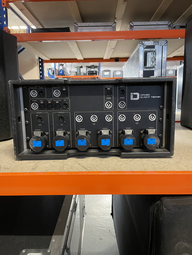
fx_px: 192
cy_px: 128
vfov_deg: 67.3
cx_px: 96
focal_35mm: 26
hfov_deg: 53.1
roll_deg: +1.4
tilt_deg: -7.9
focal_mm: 4.2
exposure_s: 1/33
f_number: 1.6
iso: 400
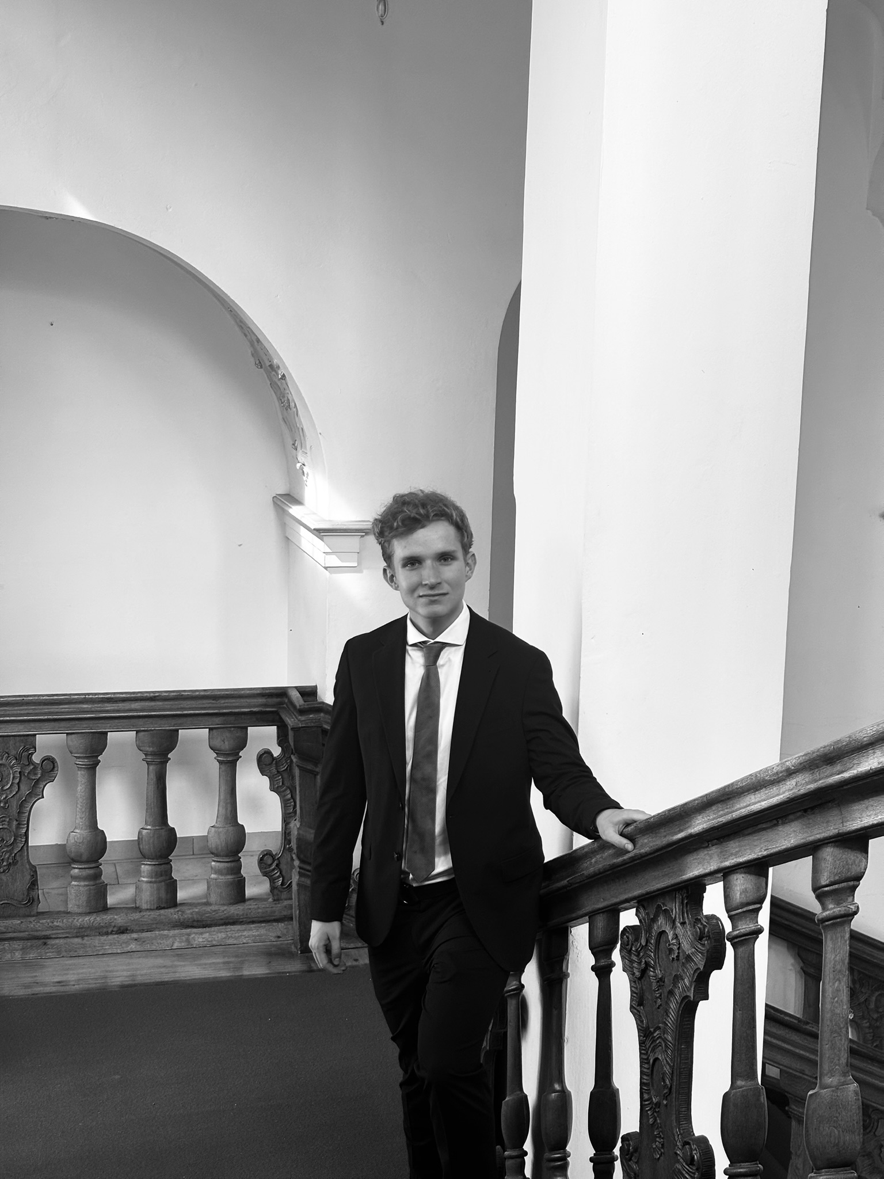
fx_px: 1771
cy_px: 590
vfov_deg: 36.8
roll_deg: -1.8
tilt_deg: -11.1
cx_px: 442
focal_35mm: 52
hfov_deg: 28.0
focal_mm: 5.96
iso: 32
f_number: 1.6
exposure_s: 1/50
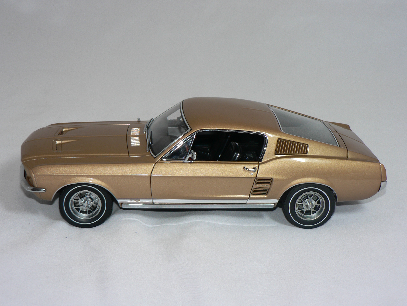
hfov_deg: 32.7
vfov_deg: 24.8
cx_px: 204
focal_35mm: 59
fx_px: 694
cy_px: 153
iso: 80
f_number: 3.2
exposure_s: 1/60
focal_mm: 9.8
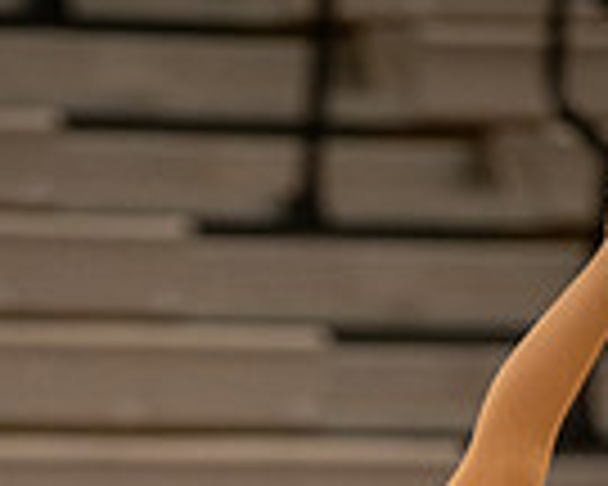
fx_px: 11283
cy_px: 932
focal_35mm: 627
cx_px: 261
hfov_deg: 3.1
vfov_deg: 2.5
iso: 3200
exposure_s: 1/640
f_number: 2.8
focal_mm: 200
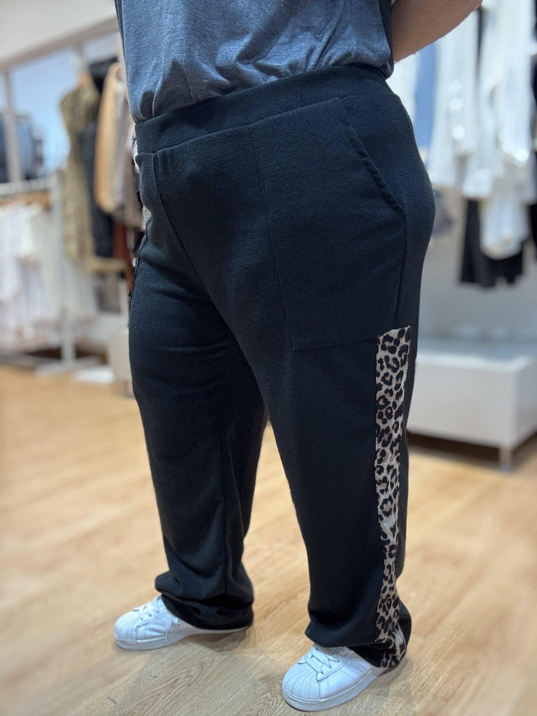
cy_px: 358
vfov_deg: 60.0
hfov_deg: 46.8
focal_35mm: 30
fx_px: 621
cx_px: 268
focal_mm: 2.69
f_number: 1.9
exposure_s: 1/50
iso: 125
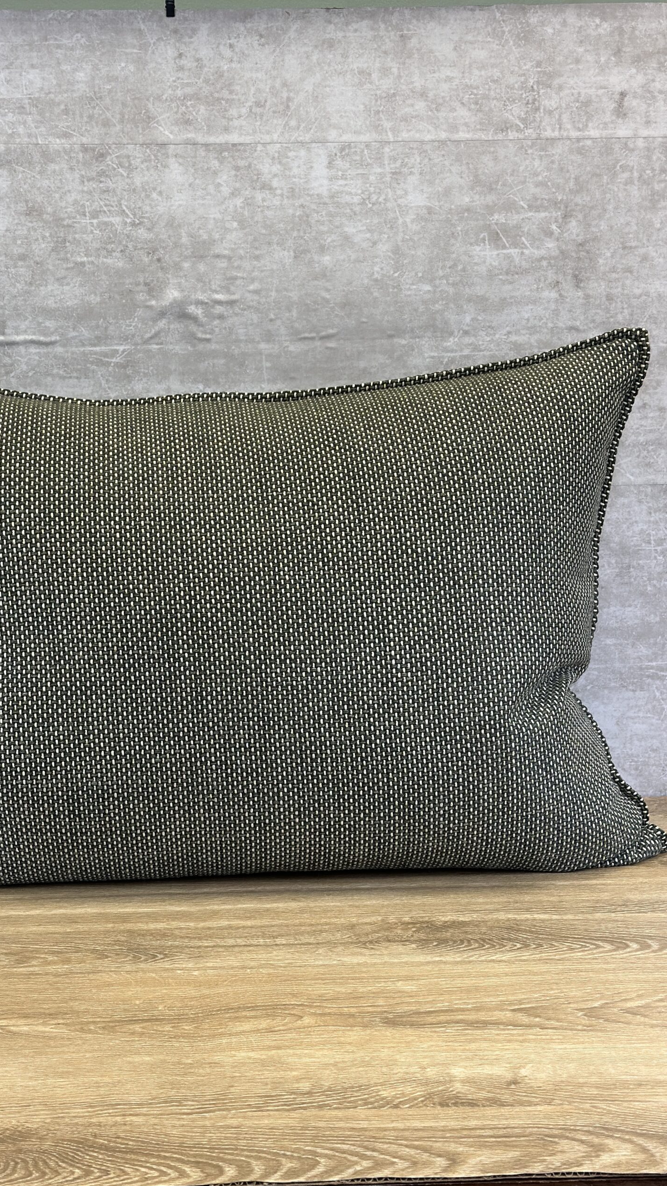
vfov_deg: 39.2
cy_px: 599
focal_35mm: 53
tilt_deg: -9.5
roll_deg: +0.6
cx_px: 231
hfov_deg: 22.6
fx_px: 1666
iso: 100
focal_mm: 6.86
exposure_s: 1/120
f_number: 1.78
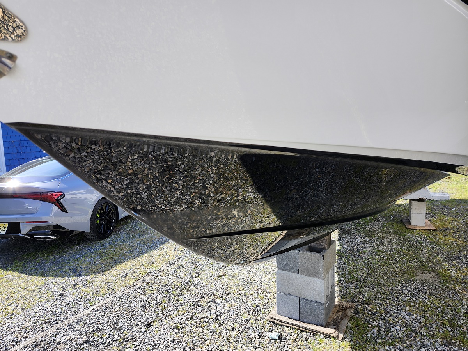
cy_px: 176
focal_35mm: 23
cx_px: 234
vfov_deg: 58.9
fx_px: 311
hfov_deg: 73.9
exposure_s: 1/550
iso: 25
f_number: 1.8
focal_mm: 5.54
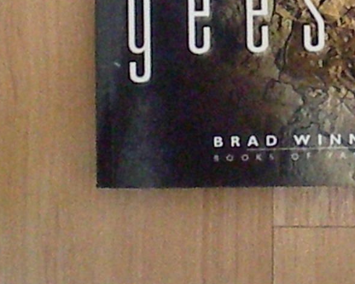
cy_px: -60
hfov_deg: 18.8
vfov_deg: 14.7
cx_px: 284
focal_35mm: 101
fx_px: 1061
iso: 1800
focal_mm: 6.3
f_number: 3.1
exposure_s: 1/56.4
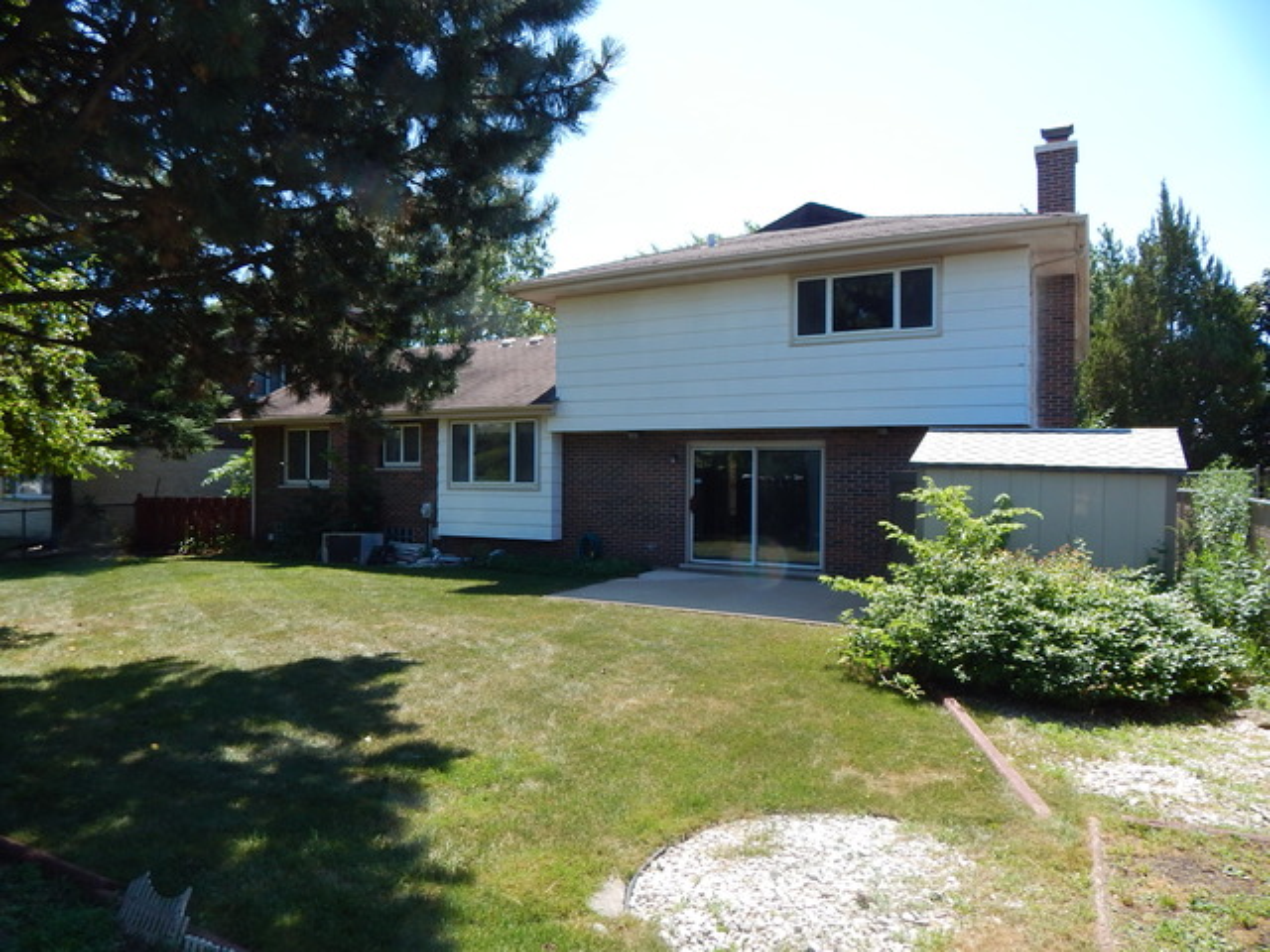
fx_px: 807
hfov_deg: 76.4
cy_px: 476
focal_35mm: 22
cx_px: 635
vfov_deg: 61.1
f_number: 3
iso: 125
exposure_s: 1/800
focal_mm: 4
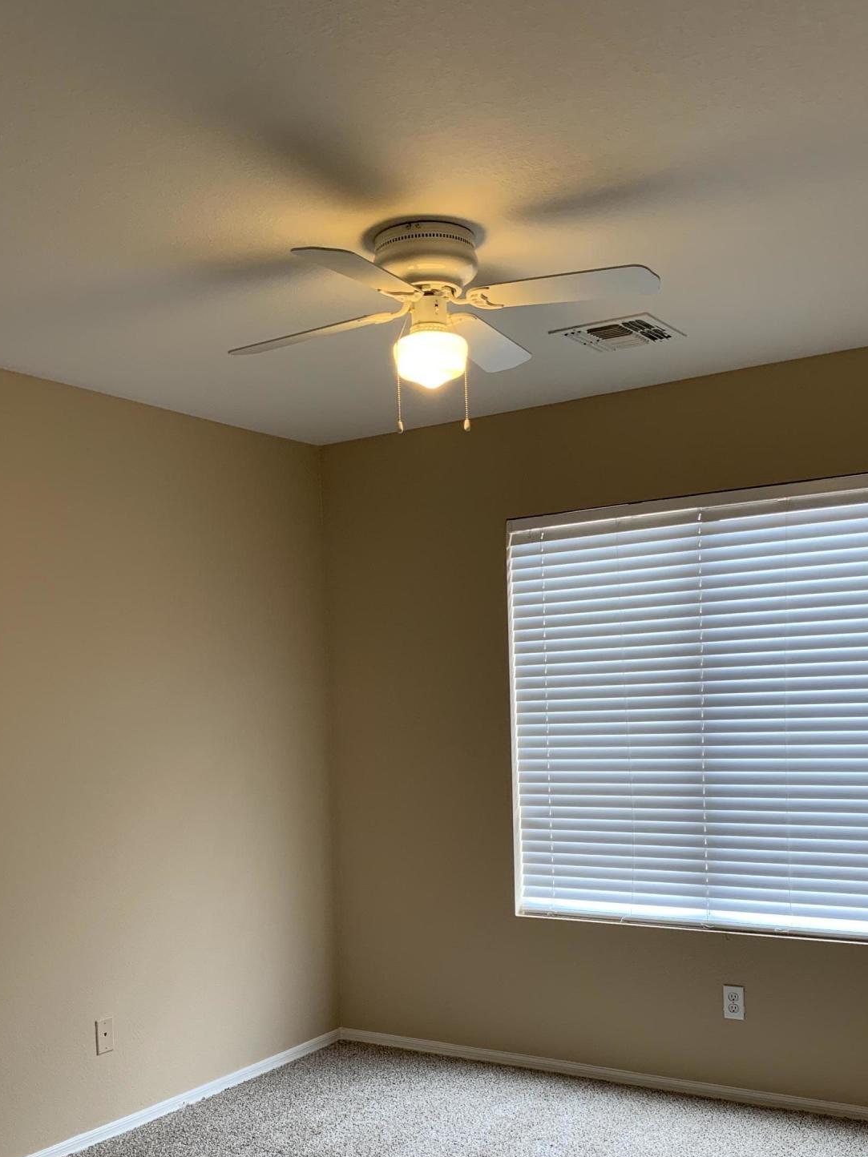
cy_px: 800
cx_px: 438
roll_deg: +1.7
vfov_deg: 50.1
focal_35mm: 36
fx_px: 1204
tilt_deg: -3.9
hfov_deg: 39.7
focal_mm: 4.25
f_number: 1.8
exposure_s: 1/120
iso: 64
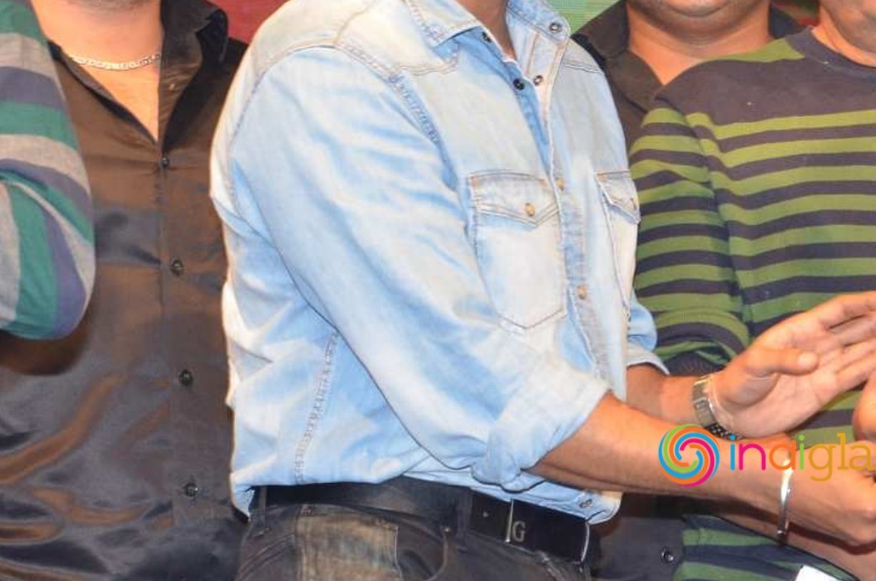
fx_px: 6412
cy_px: 201
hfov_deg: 7.8
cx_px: 824
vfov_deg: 5.2
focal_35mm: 264
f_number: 6.3
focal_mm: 80
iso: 1000
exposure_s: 1/125
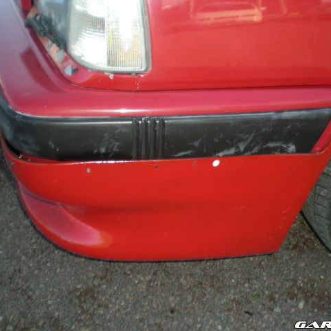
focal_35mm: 45
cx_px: 192
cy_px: 166
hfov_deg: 37.5
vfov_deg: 37.6
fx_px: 487
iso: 50
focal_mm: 6.3
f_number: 3.1
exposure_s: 1/134
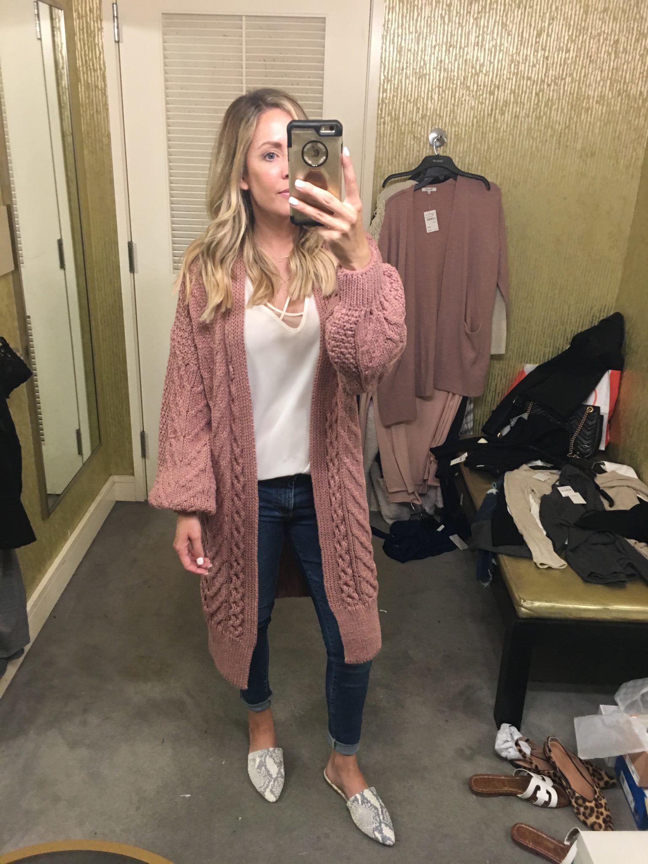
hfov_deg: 48.2
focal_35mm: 29
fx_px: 724
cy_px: 432
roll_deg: -0.4
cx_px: 324
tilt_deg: -21.8
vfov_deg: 61.7
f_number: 2.2
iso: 64
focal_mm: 4.15
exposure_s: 1/15
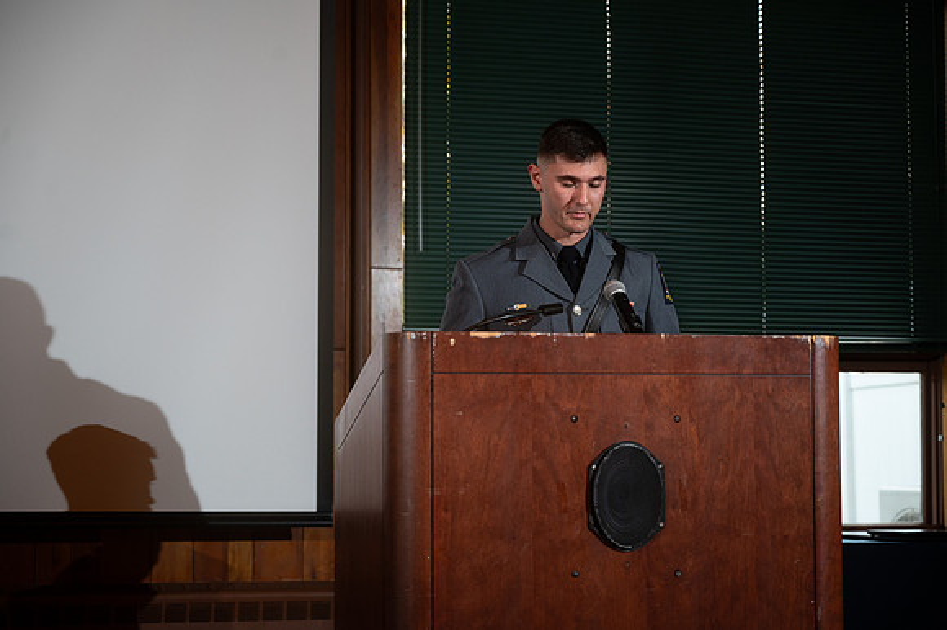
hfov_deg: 28.9
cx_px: 474
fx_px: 1840
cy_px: 315
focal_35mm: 70
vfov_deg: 19.4
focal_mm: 70
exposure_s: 1/200
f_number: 4
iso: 1000
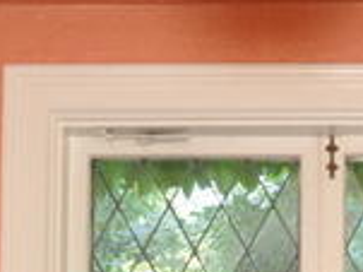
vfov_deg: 5.9
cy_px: 486
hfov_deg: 8.1
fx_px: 2567
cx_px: 337
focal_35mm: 245
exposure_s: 1/60
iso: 500
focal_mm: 32
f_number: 4
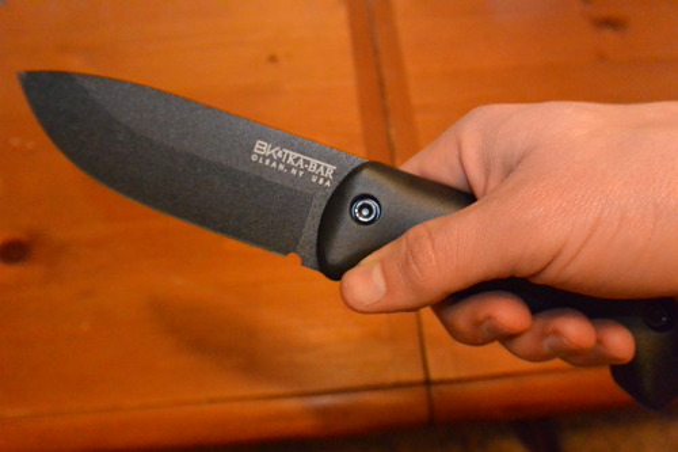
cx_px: 339
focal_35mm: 30
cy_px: 226
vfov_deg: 43.6
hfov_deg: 61.9
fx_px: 565
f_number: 3.5
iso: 2800
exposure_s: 1/60
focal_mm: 11.4
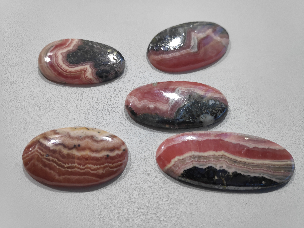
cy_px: 114
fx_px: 176
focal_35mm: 20
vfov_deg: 66.0
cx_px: 152
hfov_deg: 81.7
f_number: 1.9
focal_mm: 3.94
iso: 586
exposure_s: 1/50
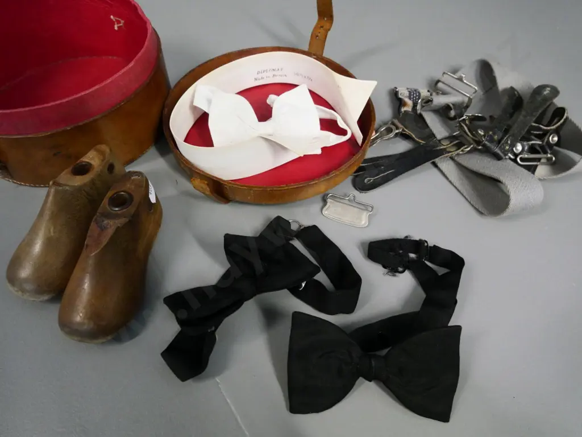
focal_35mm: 24
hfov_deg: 71.6
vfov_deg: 56.8
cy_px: 218
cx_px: 291
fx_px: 404
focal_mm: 12
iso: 3200
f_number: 4.5
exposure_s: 1/100
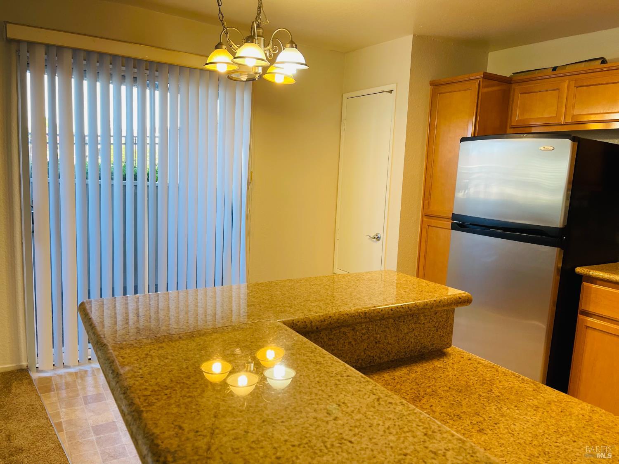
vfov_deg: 54.9
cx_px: 310
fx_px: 447
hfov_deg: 69.4
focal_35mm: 25
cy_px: 232
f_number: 1.6
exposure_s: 1/120
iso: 100
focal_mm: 5.1
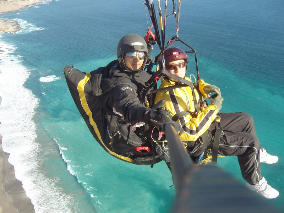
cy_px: 106
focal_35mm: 34
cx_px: 142
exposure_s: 1/125
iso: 100
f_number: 7
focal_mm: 7.3
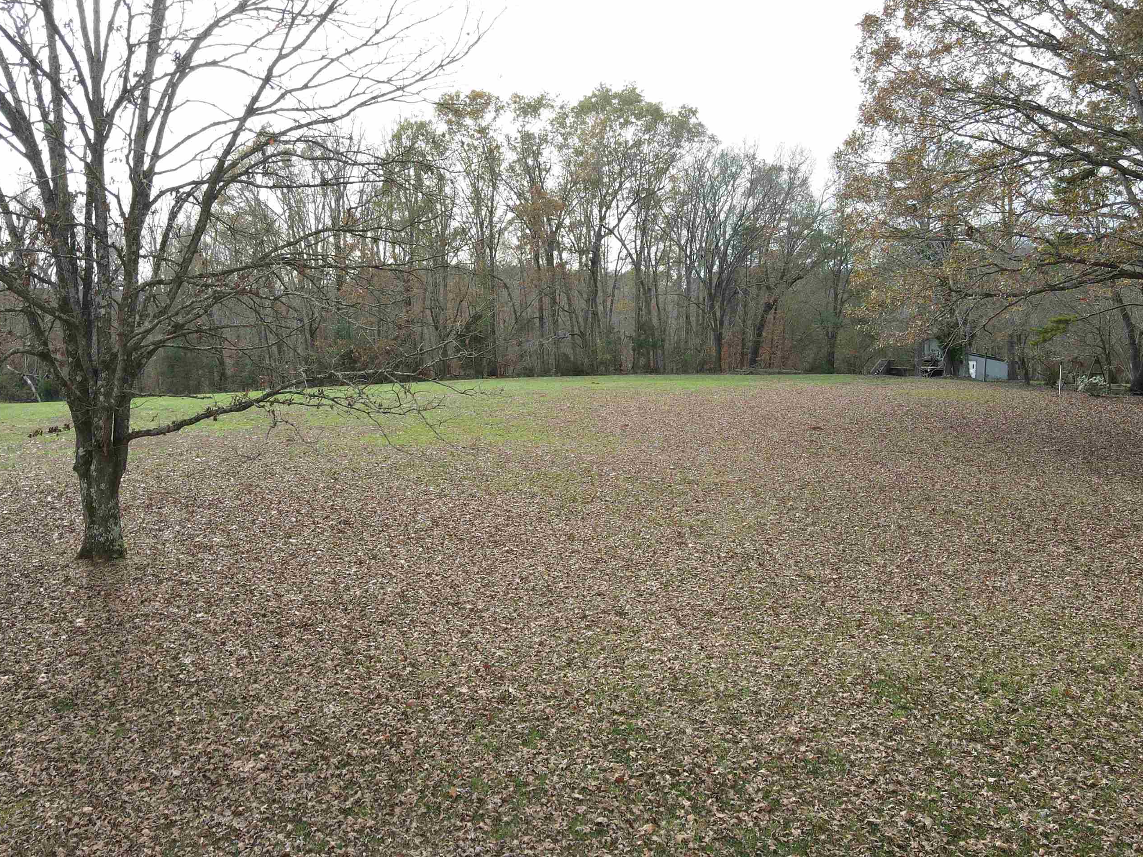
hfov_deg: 61.6
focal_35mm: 29
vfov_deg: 48.2
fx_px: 958
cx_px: 533
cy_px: 411
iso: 100
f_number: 2.8
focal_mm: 4.5
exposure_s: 1/180
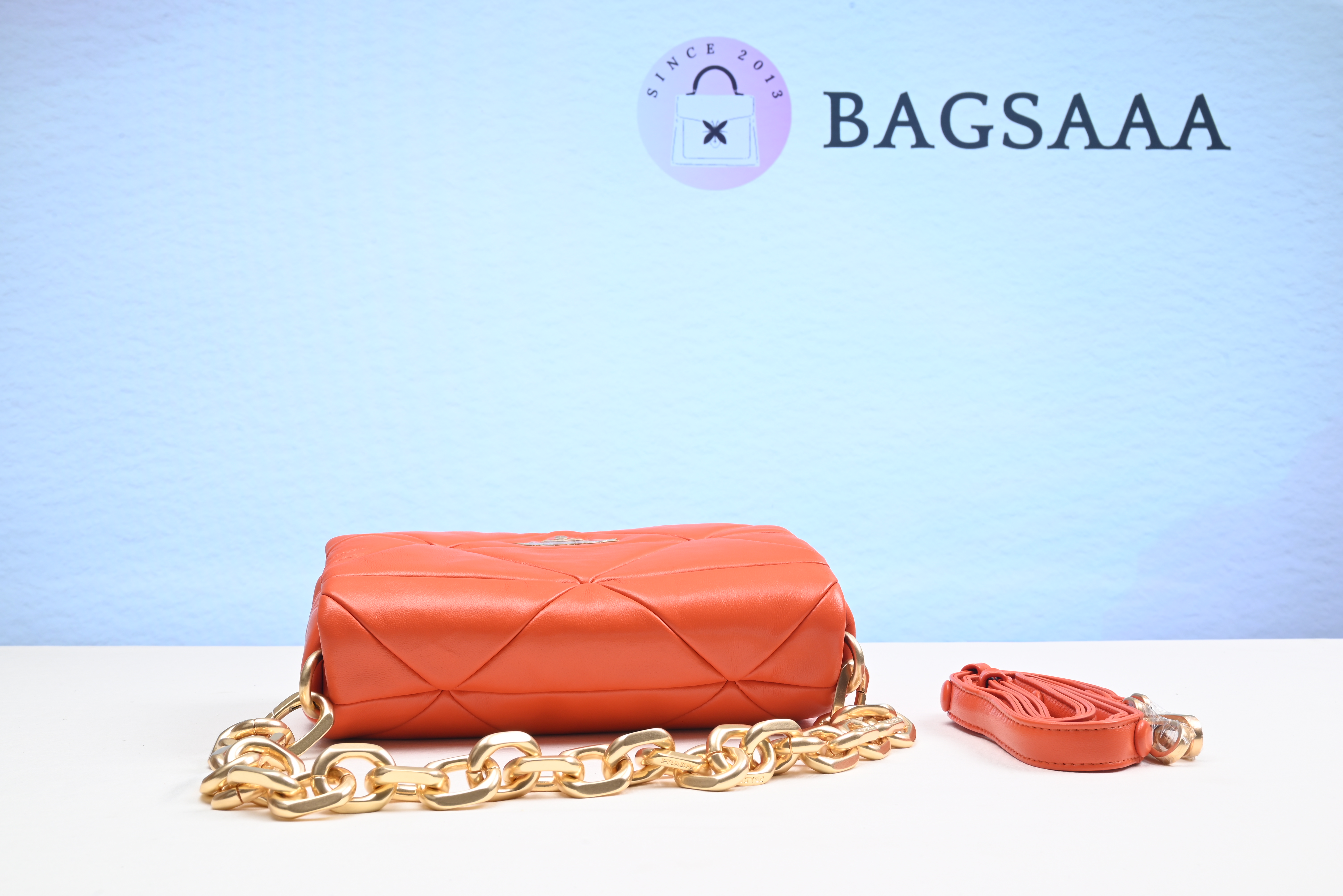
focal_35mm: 38
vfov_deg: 35.1
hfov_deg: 50.7
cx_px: 672
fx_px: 1418
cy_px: 448
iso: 100
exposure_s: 1/2
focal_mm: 38
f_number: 16
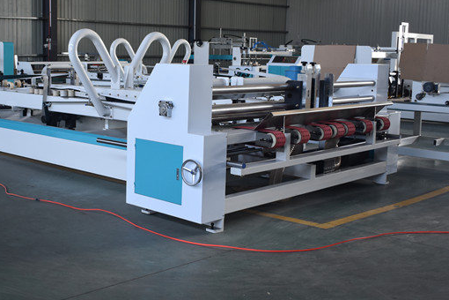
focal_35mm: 51
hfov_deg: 38.6
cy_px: 132
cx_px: 151
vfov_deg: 26.6
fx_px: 633
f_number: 4
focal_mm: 23
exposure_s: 1/80
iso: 400
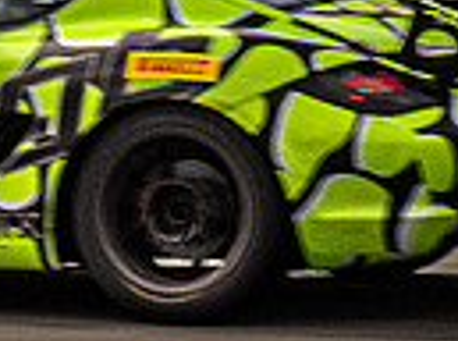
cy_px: -233
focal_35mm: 1151
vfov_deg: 1.3
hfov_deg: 1.7
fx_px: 15186
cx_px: 29
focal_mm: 100
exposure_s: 1/125
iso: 200
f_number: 18
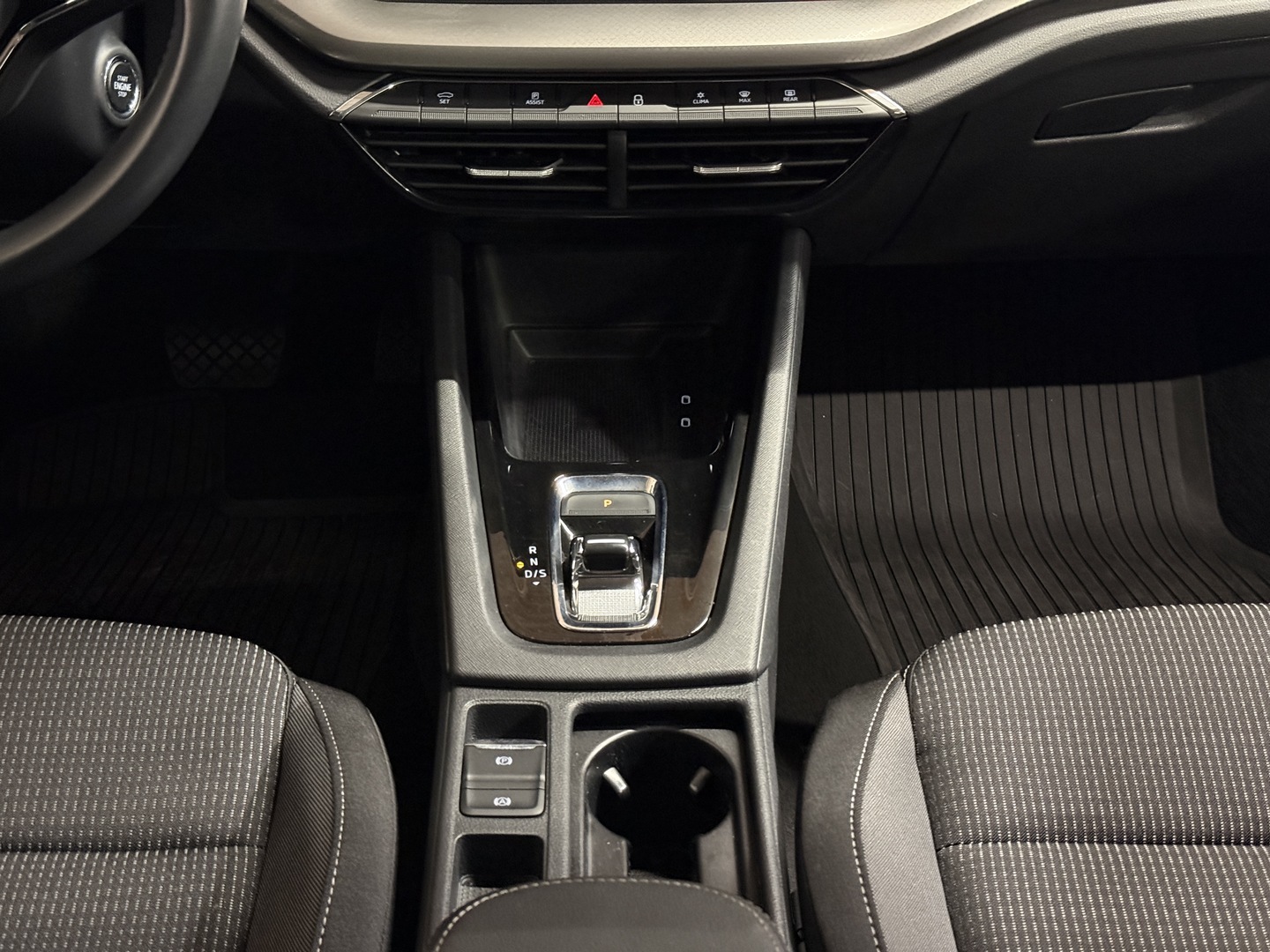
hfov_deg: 39.7
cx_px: 635
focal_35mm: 48
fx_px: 1761
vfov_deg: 30.3
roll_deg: -0.7
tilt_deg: -31.6
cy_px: 476
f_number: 1.78
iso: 500
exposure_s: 1/32
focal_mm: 6.76
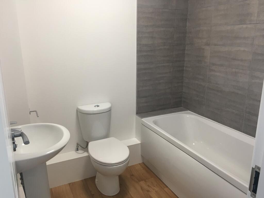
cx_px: 132
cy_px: 99
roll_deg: -0.7
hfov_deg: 61.7
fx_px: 221
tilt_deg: -13.4
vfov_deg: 48.2
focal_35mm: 29
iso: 32
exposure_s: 1/17
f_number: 2.2
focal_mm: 4.15
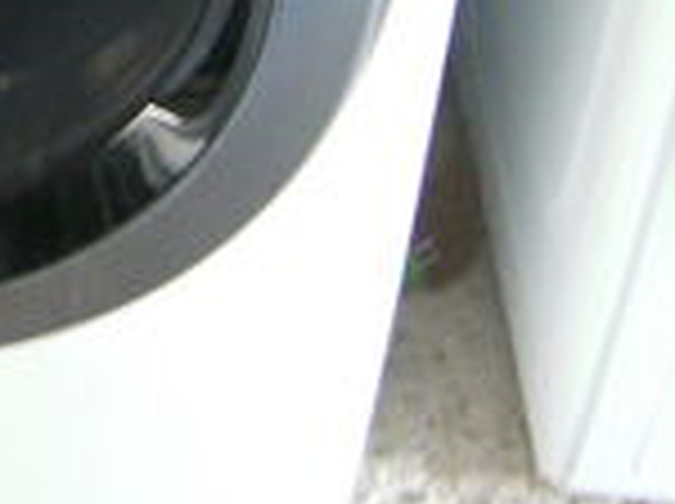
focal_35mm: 122
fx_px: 2375
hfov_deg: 15.4
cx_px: -202
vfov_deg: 11.6
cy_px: -252
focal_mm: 6.9
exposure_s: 1/9
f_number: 3.5
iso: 200
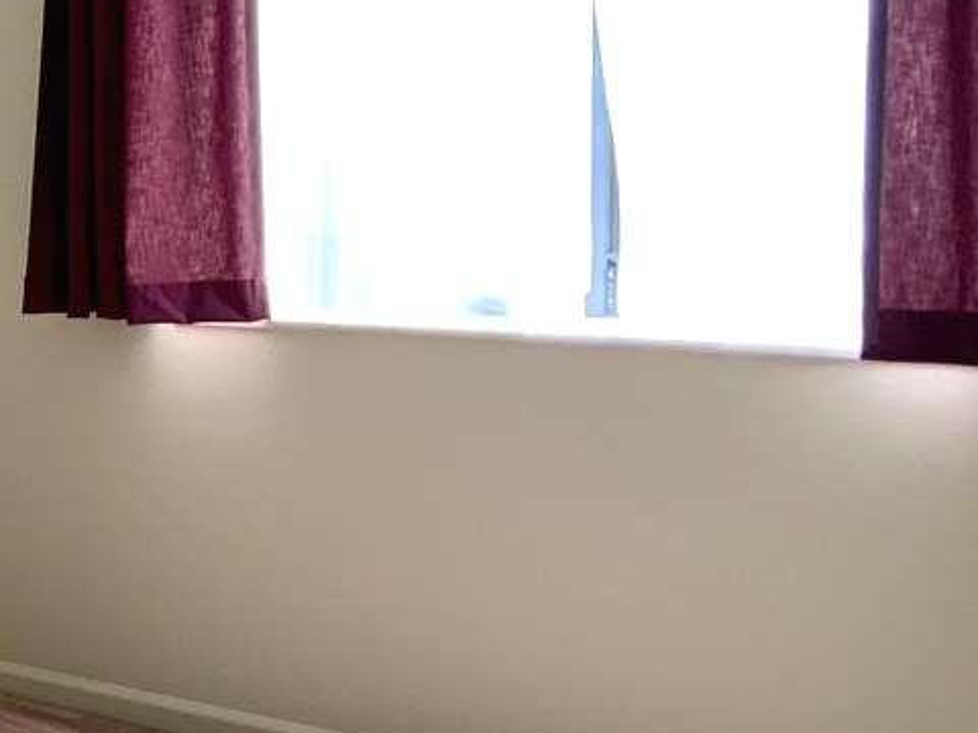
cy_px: 428
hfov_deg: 19.7
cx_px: -456
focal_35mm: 87
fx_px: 2458
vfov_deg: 17.0
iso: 50
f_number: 1.8
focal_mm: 3
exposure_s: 1/60
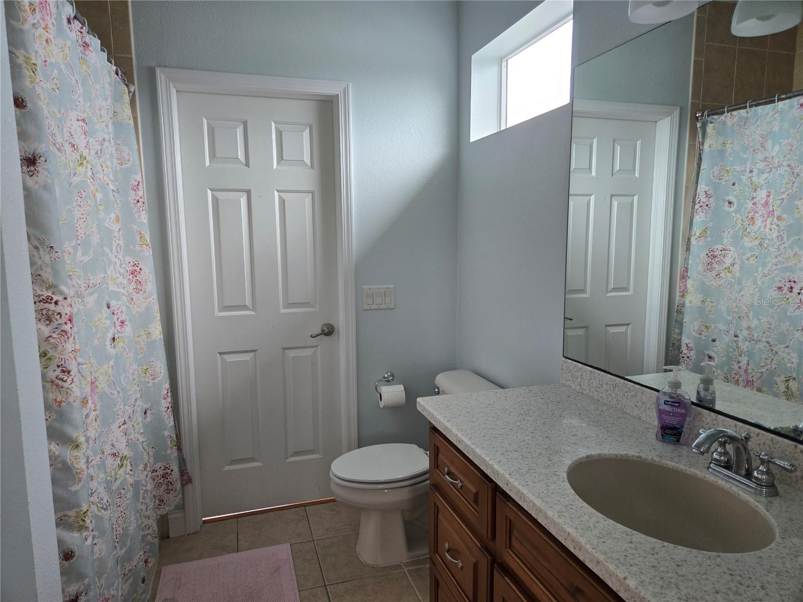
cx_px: 402
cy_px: 301
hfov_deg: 73.9
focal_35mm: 23
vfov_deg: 58.9
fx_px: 534
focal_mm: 5.4
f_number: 1.8
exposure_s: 1/120
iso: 100
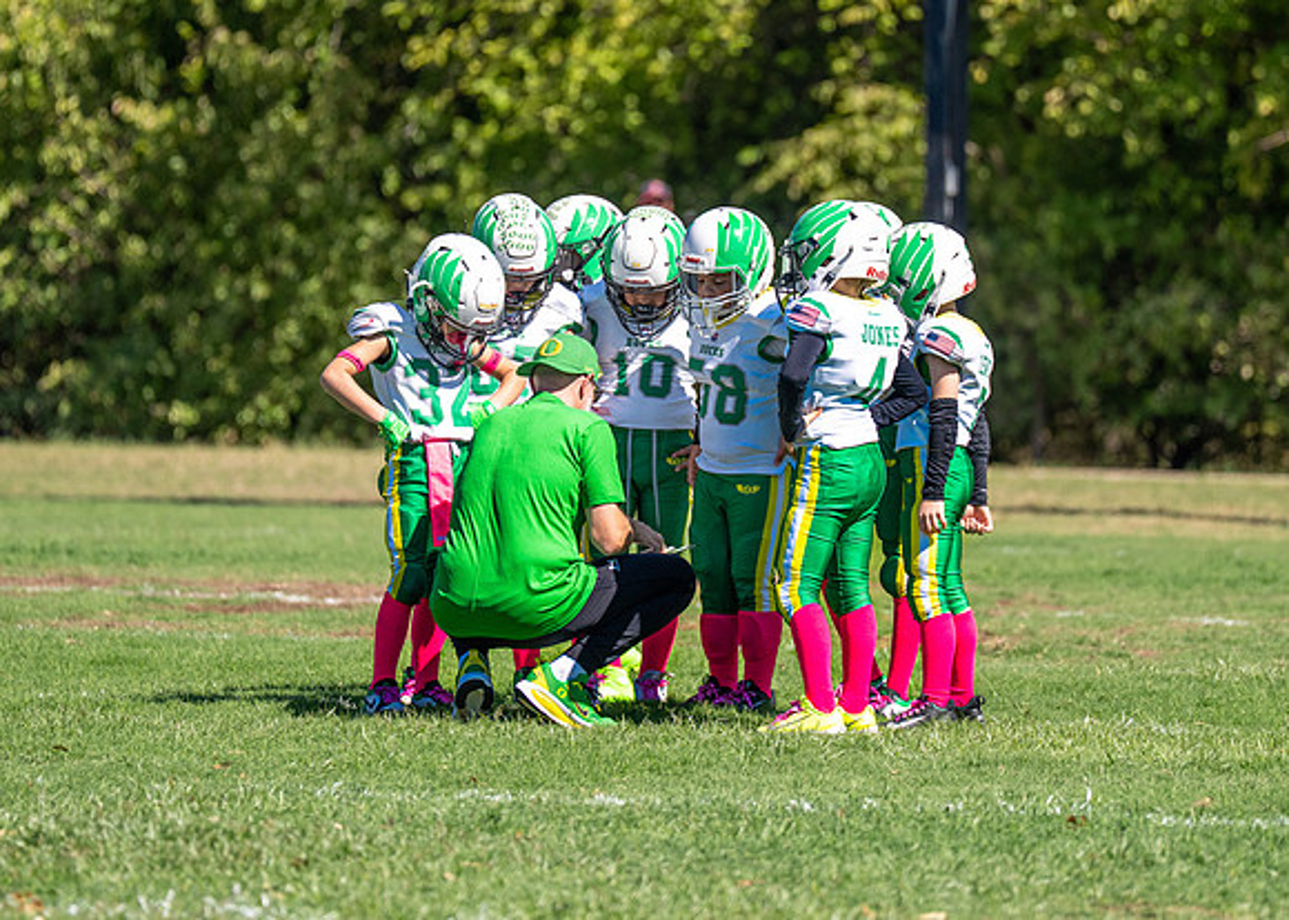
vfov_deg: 3.9
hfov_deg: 5.5
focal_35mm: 365
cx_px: 734
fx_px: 13348
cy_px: 316
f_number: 2.8
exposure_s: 1/4000
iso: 160
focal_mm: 200
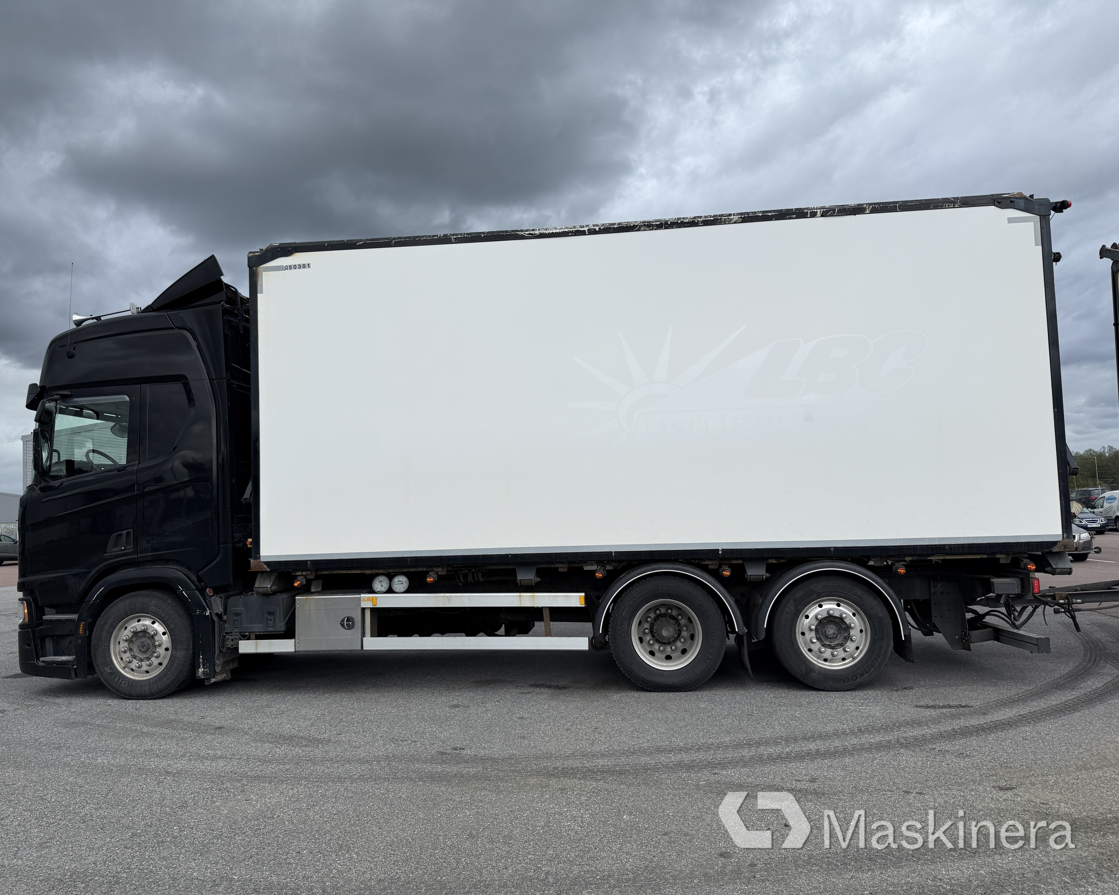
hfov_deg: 68.1
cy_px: 448
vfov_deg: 56.8
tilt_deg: +4.1
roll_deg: +2.4
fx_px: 828
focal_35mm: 25
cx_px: 539
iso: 80
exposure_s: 1/4405
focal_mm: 6.76
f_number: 1.78
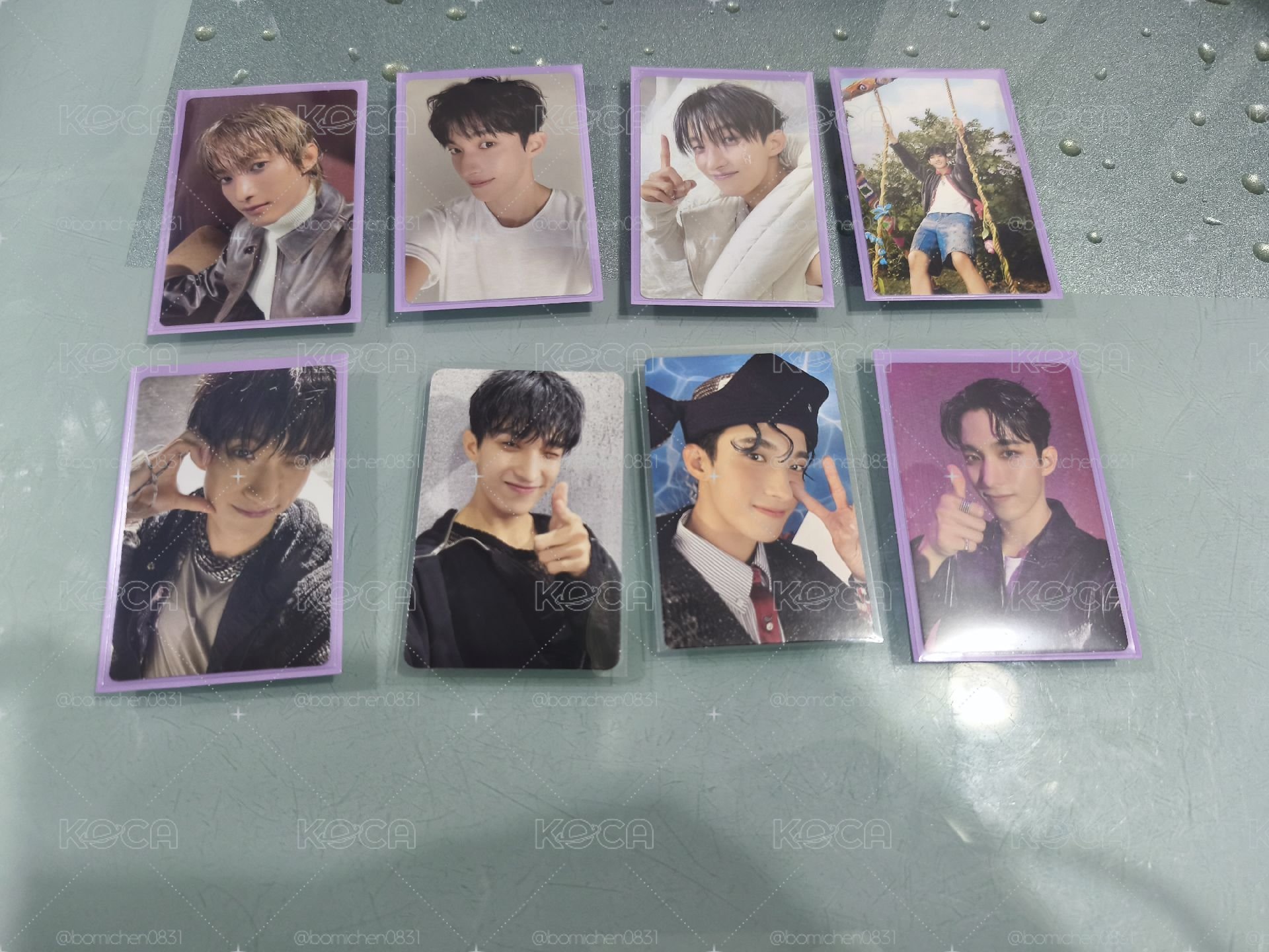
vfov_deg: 58.9
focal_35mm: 23
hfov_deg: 73.9
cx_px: 634
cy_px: 476
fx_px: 843
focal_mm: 6.18
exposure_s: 1/60
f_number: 1.65
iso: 1000
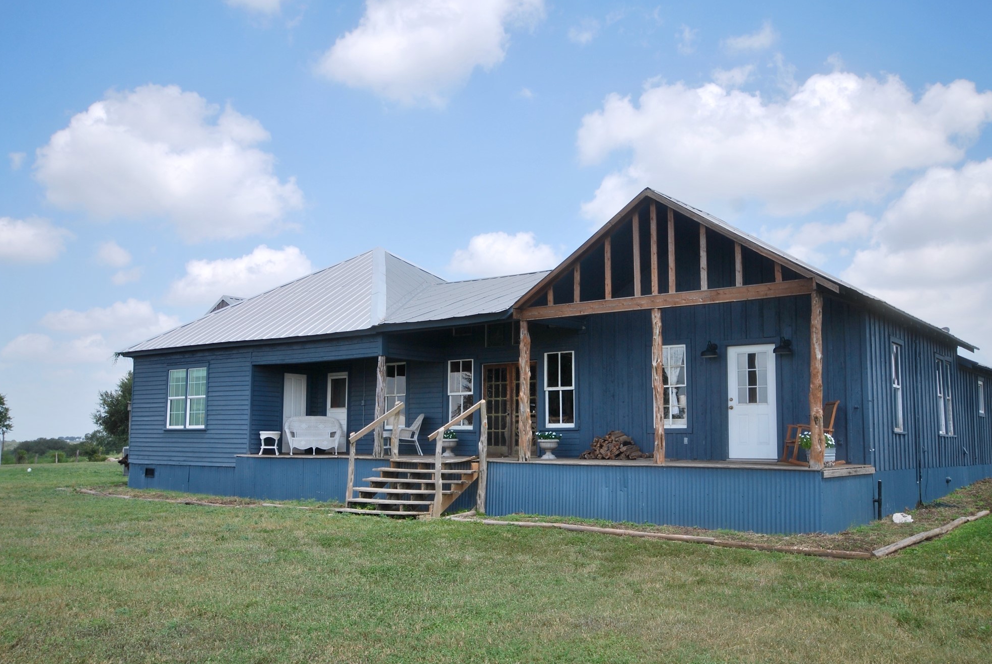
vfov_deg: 40.1
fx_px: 910
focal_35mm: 33
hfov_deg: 57.2
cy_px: 344
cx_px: 486
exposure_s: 1/200
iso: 100
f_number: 7.1
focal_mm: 20
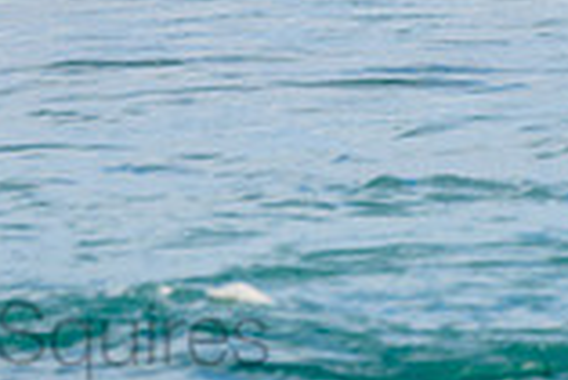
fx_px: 35737
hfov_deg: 0.9
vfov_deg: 0.6
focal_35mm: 2263
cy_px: -266
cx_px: -11
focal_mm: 500
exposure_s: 1/1250
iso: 280
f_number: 5.6
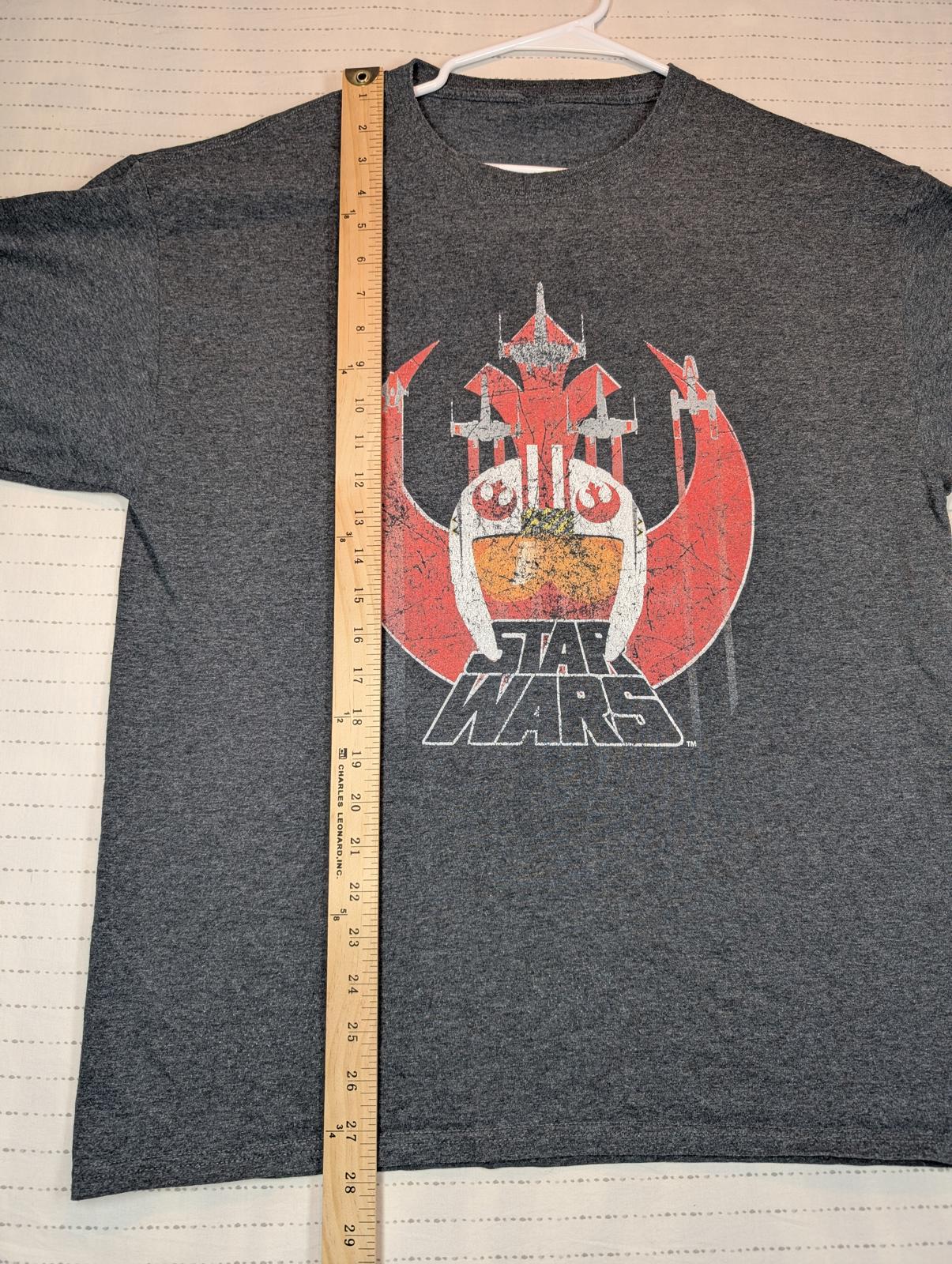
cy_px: 632
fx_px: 878
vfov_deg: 71.5
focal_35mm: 24
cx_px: 476
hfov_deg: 56.9
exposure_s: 1/120
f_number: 1.68
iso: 52
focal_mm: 6.9
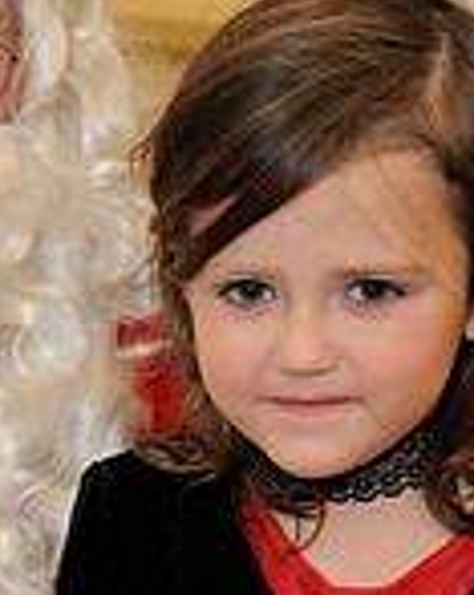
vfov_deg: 10.6
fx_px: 3131
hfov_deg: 8.6
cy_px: 753
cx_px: 24
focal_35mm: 178
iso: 1600
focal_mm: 48
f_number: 4
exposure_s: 1/100
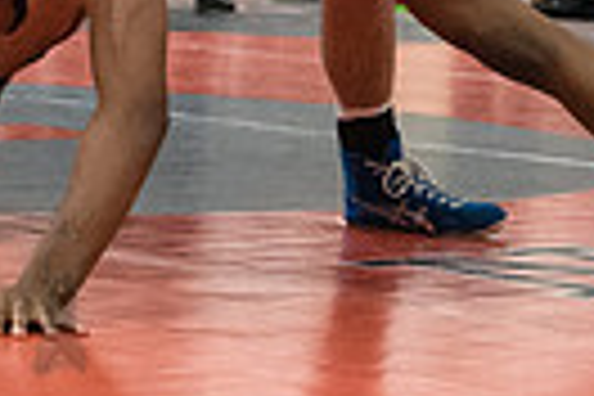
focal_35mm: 197
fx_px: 3250
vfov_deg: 6.9
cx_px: 58
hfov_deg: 10.4
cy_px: -142
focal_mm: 45
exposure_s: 1/500
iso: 8000
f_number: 3.2
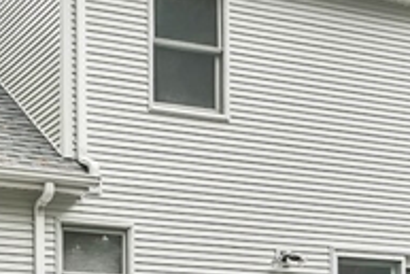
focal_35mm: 85
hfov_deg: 23.0
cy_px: 233
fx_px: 969
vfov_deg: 16.0
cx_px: 2
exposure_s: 1/80
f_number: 6.3
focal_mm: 16
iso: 100
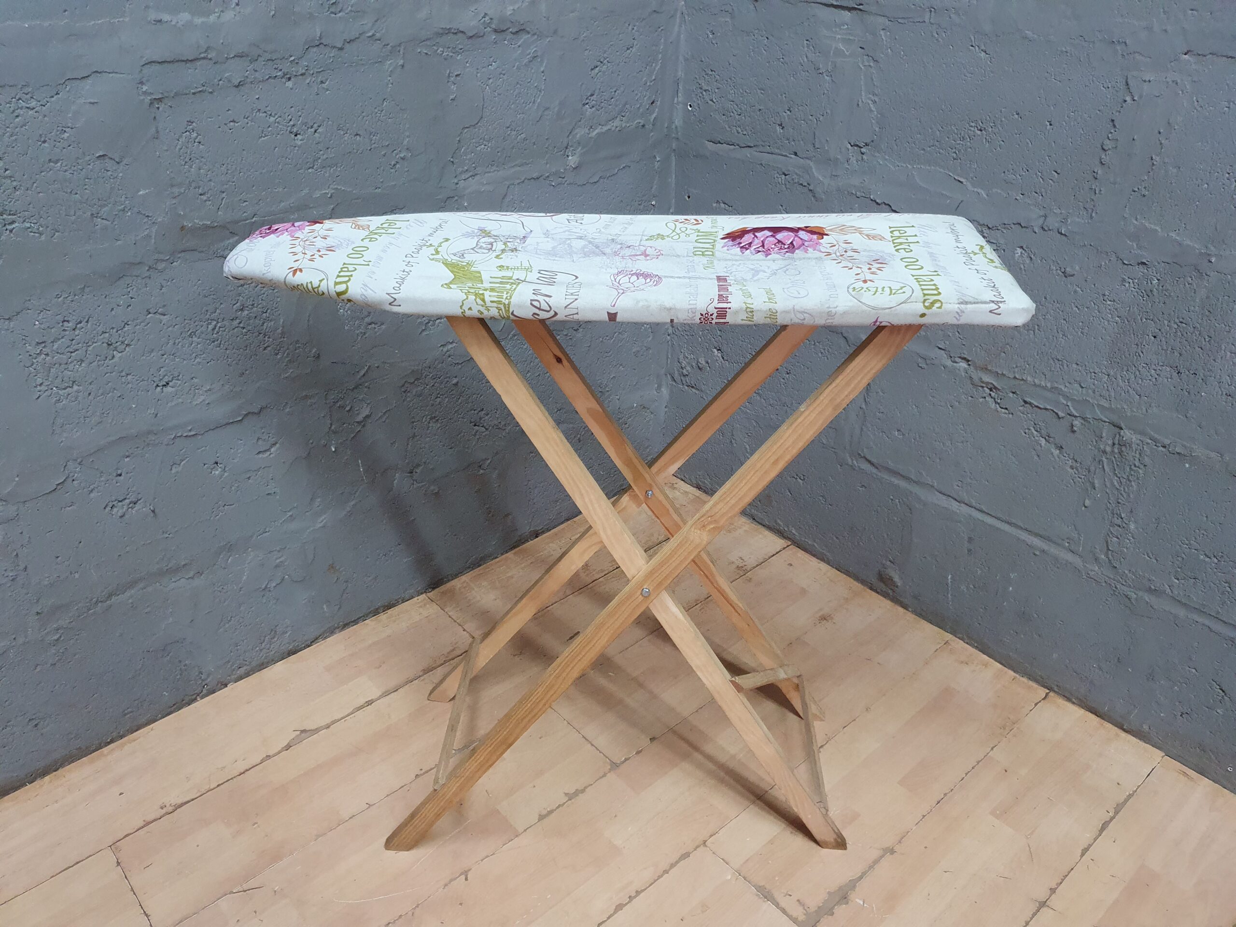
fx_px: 928
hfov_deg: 67.3
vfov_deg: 53.1
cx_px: 618
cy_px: 464
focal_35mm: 26
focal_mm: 4.32
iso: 320
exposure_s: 1/50
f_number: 1.5
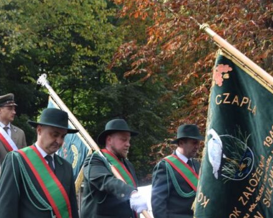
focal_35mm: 64
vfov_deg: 23.7
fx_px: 517
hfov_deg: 29.3
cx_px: 88
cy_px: 144
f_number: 6.3
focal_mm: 26
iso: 400
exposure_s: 1/160
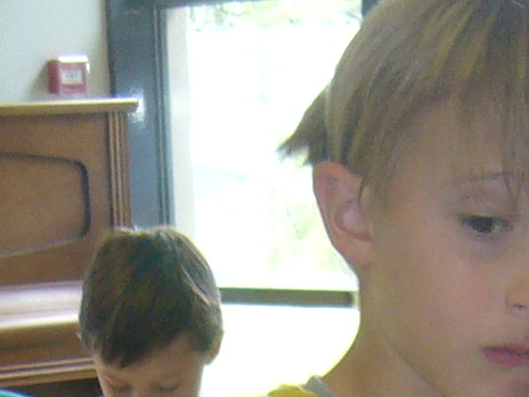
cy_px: 1070
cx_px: 255
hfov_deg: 10.2
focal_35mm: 193
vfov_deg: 7.1
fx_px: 2949
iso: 100
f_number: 2.8
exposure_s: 1/30
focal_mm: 5.8
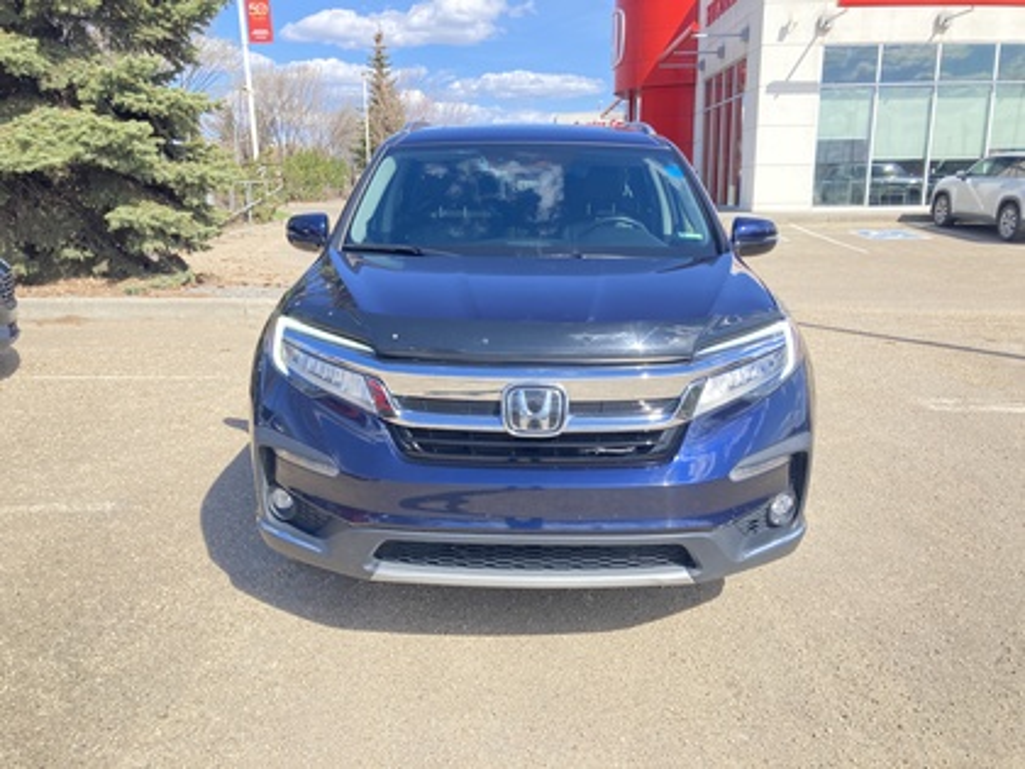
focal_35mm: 28
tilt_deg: -12.5
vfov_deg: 49.7
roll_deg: +0.5
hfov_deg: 63.4
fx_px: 829
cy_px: 384
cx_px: 512
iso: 20
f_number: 1.8
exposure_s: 1/461
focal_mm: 3.99
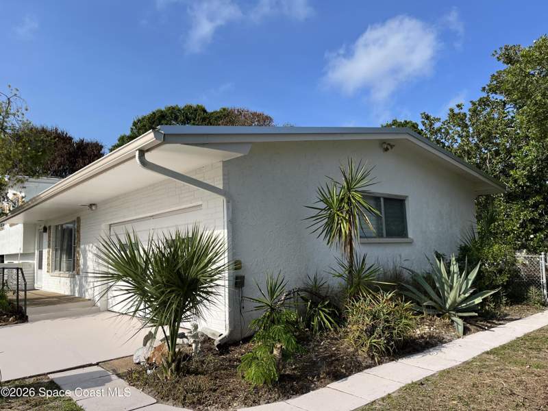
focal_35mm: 26
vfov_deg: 53.1
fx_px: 412
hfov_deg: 67.3
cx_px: 274
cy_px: 206
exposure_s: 1/4016
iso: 50
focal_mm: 5.1
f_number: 1.6
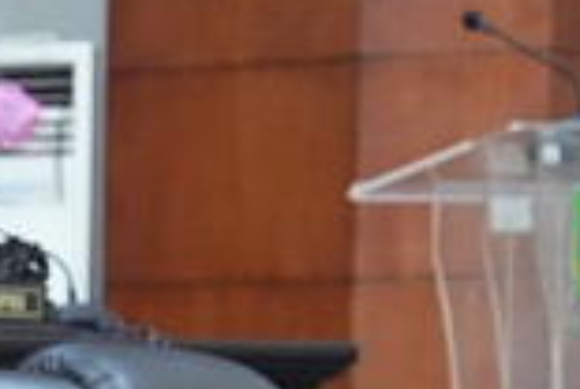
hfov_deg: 6.3
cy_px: 763
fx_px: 5085
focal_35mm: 315
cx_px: -692
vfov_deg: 4.3
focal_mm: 70
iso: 10000
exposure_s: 1/125
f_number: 4
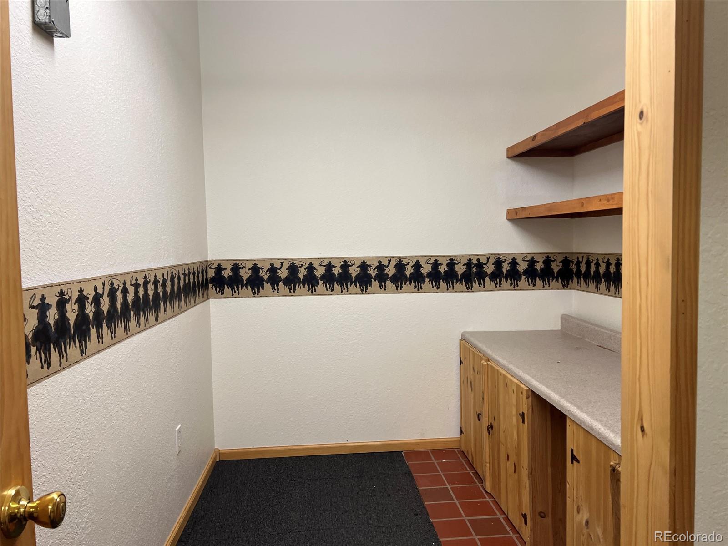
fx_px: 547
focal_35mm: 26
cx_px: 364
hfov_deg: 67.3
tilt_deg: -3.1
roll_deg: +2.6
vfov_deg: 53.1
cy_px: 273
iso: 100
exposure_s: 1/120
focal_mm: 5.7
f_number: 1.5
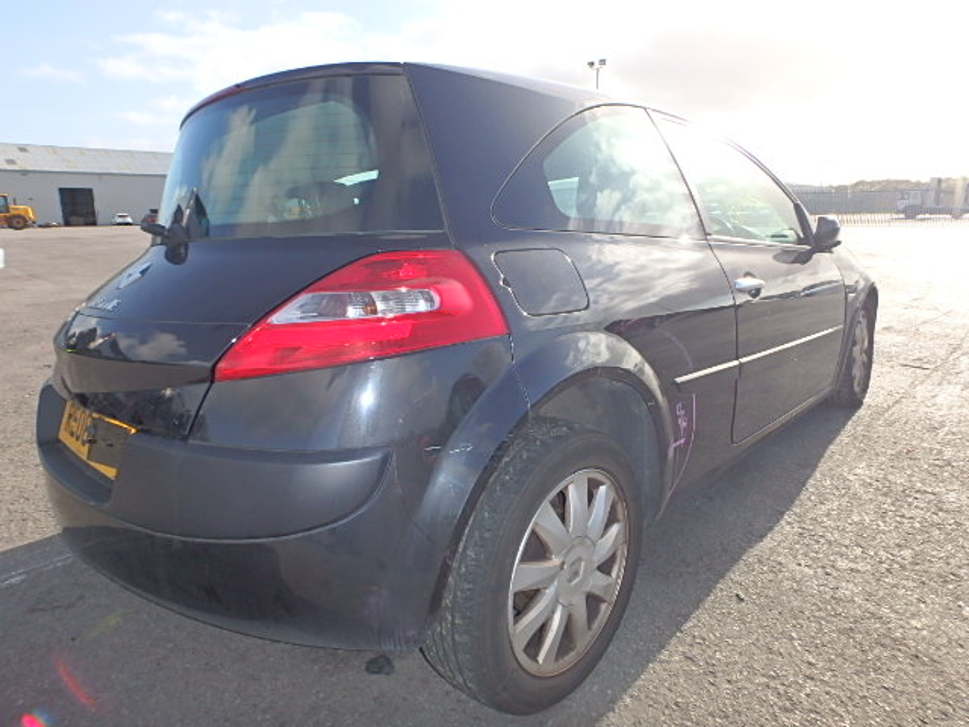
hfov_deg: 79.0
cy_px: 364
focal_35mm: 21
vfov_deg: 63.4
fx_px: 588
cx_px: 484
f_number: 3.5
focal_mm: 3.7
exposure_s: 1/640
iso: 125
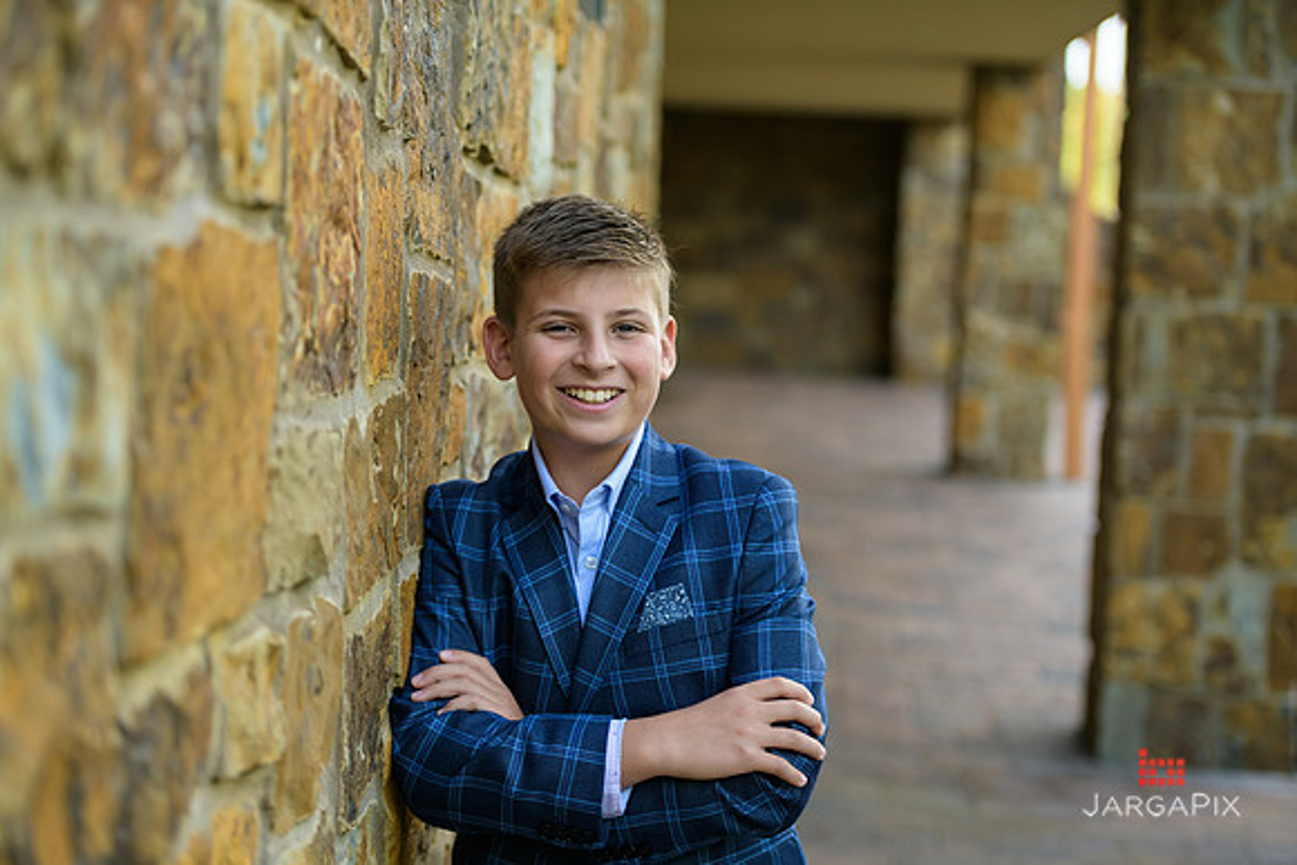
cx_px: 648
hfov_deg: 28.8
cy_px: 432
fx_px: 2522
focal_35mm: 70
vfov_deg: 19.5
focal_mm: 70
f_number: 3.2
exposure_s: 1/500
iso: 200
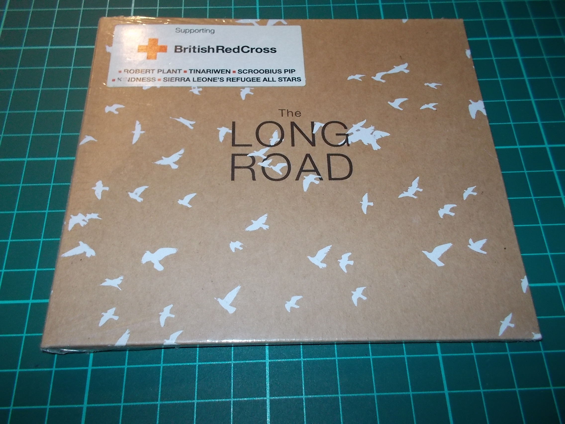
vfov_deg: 48.2
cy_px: 212
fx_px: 473
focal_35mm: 29
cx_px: 282
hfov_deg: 61.7
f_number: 3.3
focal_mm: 4.1
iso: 200
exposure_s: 1/30
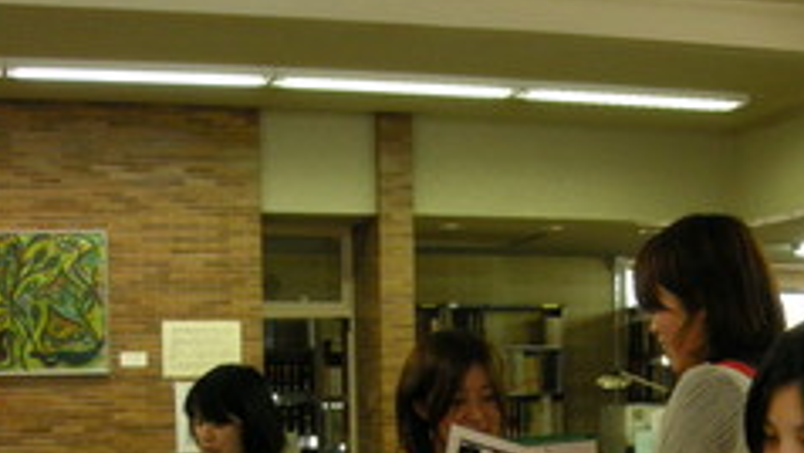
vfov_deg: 14.4
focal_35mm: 80
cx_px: 689
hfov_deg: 25.8
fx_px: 1706
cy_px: 614
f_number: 2.8
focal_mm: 5.7
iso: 158
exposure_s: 1/56.8
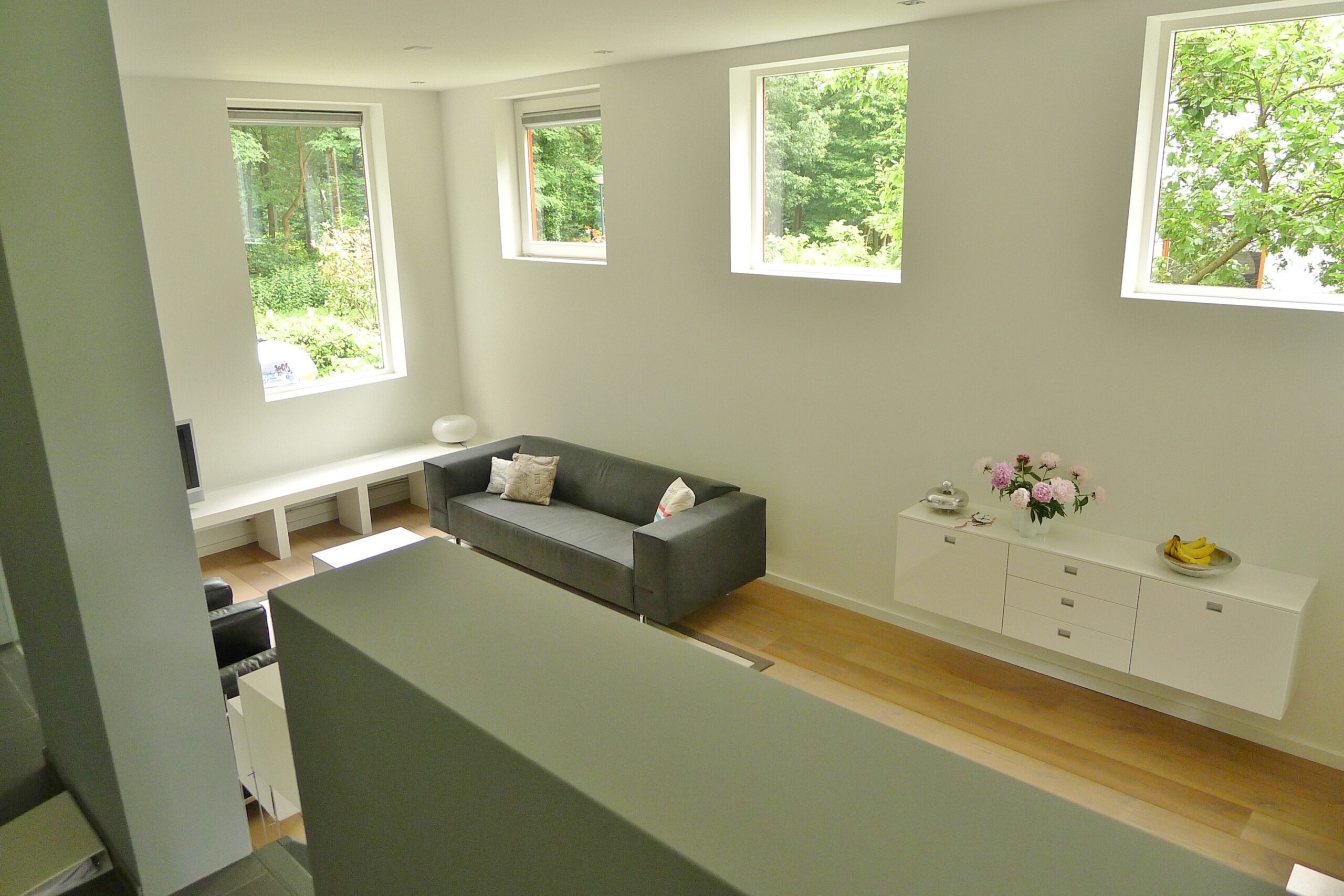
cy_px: 448
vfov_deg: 53.2
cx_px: 672
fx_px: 896
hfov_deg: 73.7
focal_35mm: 24
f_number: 2
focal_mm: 5.1
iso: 200
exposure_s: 1/60
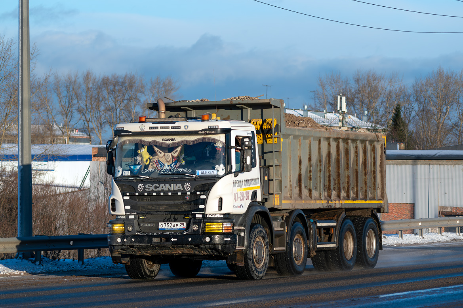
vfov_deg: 8.9
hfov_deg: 13.3
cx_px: 234
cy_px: 157
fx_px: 1980
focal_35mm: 154
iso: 200
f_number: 7.1
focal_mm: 150
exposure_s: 1/1250
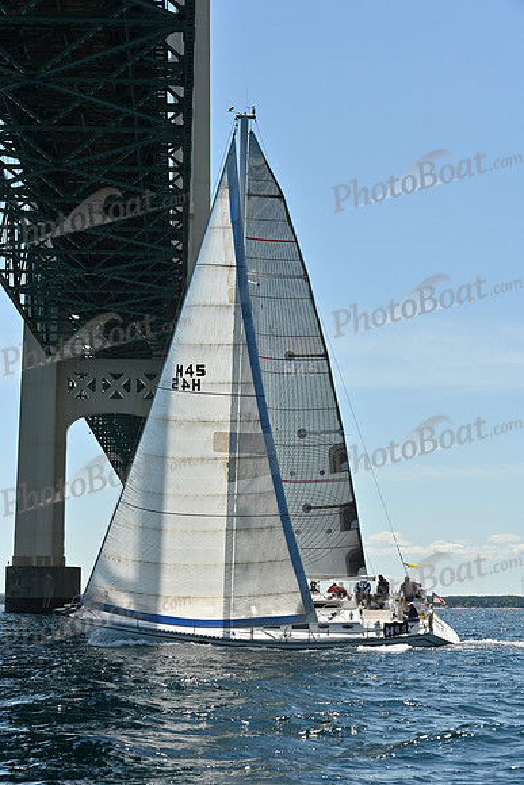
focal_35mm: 70
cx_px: 262
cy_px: 392
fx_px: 1527
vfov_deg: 28.8
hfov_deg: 19.5
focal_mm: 70
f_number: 9
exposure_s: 1/1000
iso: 320
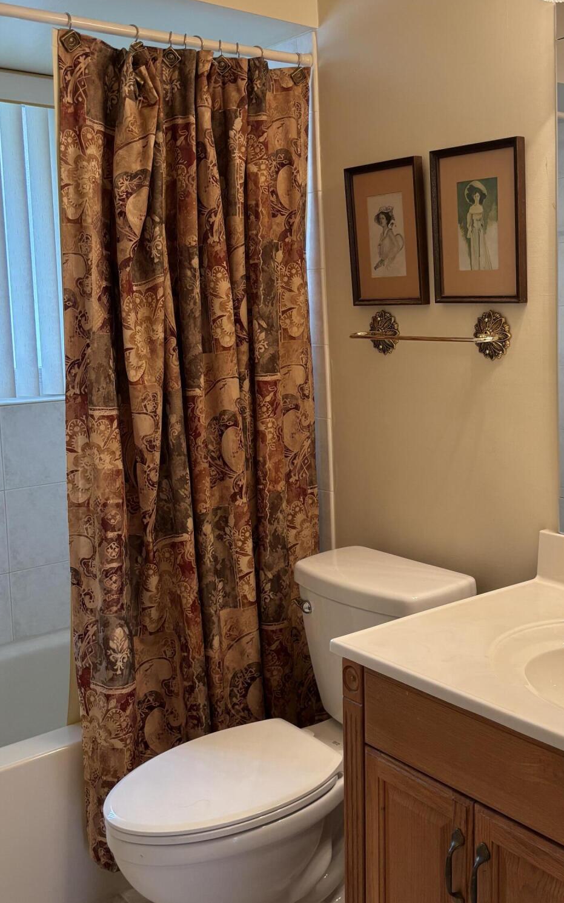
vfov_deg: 52.6
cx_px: 425
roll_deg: +0.8
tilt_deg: -5.1
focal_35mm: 37
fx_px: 910
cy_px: 398
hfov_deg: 33.7
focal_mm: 5.96
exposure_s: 1/120
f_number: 1.6
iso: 125
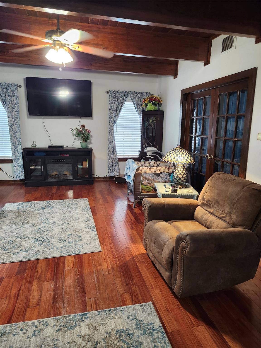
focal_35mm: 23
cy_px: 174
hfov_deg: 58.9
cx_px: 130
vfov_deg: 73.9
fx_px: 231
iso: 500
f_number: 1.8
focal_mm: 5.54
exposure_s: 1/60
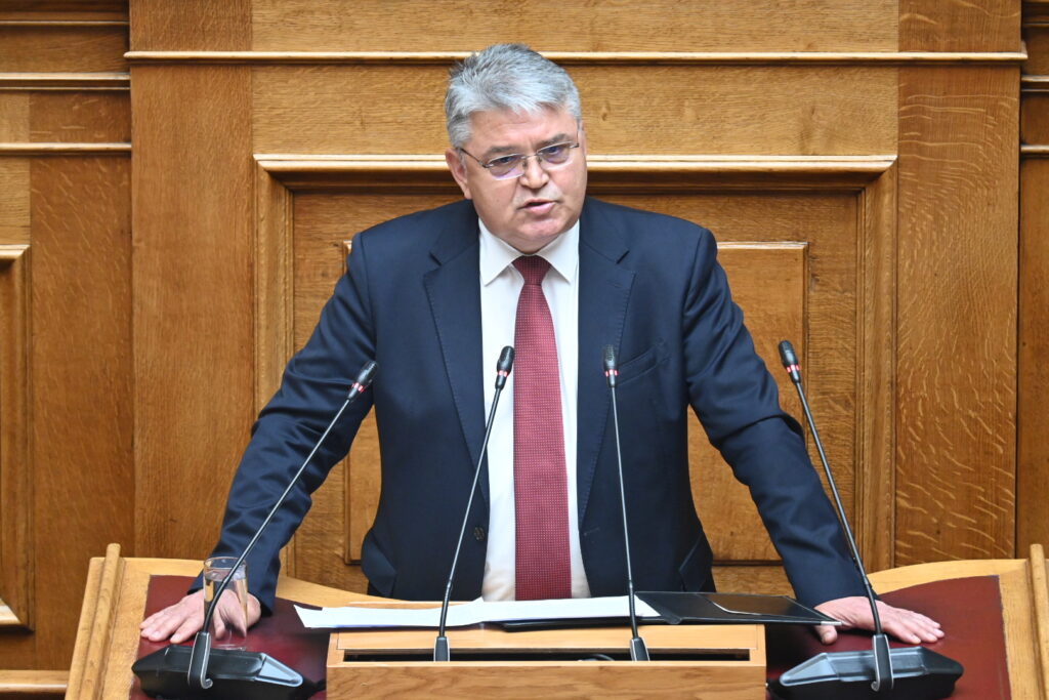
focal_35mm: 375
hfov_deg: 5.5
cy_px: 350
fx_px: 10928
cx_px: 524
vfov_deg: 3.7
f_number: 6.3
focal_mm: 250
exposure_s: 1/250
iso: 3200
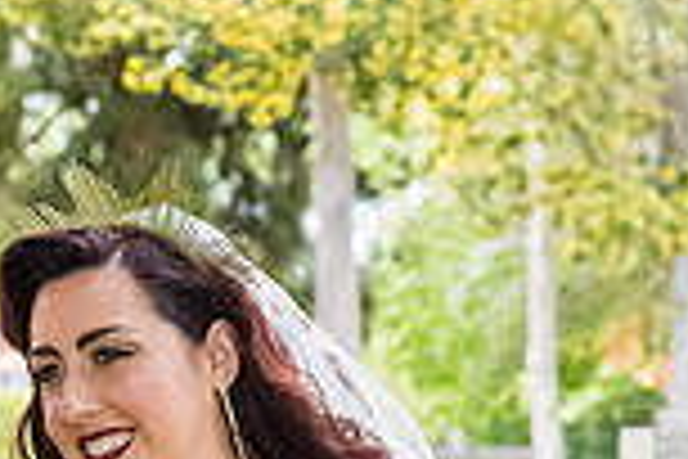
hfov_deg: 7.1
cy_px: 658
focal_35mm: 288
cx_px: -145
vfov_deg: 4.7
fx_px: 5504
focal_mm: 70
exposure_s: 1/1600
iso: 1600
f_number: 5.6
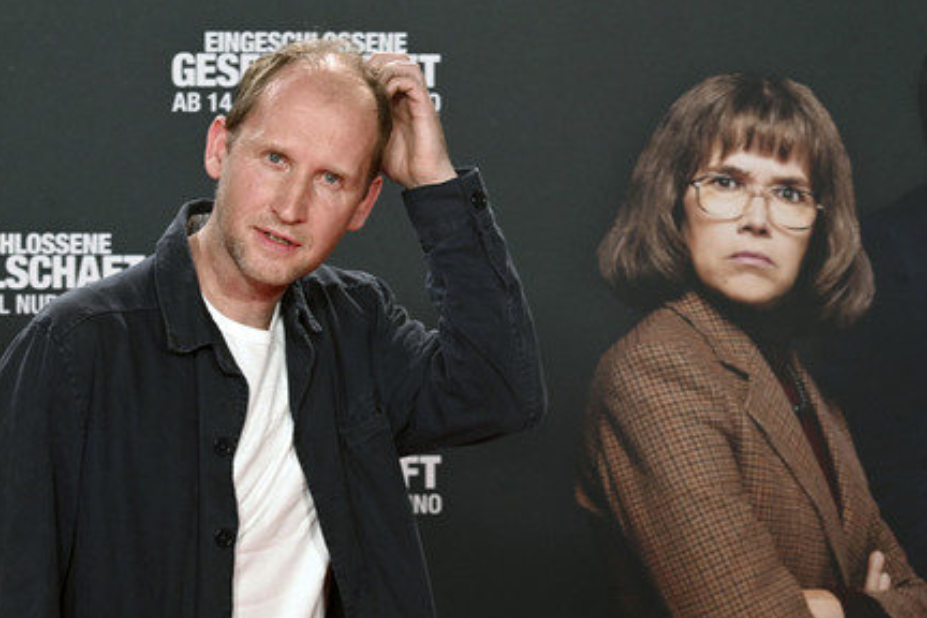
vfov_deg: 18.7
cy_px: 320
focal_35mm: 73
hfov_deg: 27.7
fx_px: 1880
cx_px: 456
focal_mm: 70
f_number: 4
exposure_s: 1/180
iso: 3200
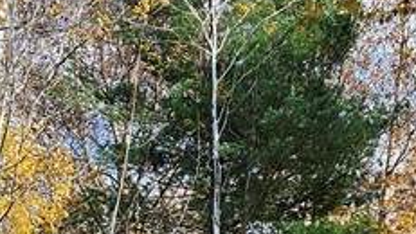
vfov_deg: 10.3
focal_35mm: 111
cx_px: 160
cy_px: 407
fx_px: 1225
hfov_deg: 19.3
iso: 25
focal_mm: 5.4
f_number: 1.8
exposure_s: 1/763
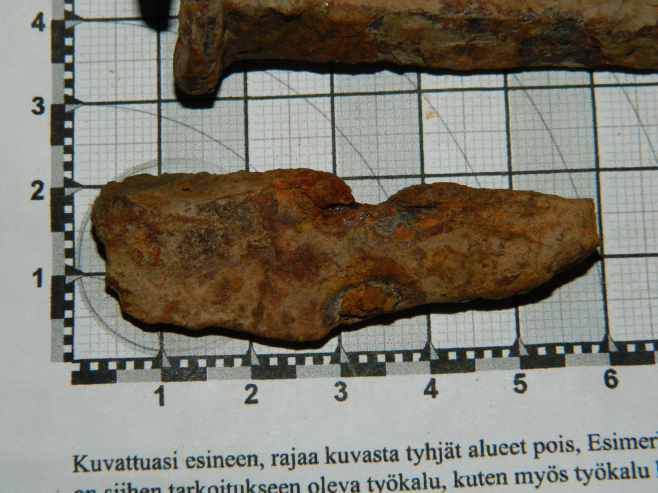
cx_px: 329
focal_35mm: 84
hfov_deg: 23.3
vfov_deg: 17.6
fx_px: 1597
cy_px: 246
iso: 200
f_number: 11.9
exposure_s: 1/50
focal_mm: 15.1
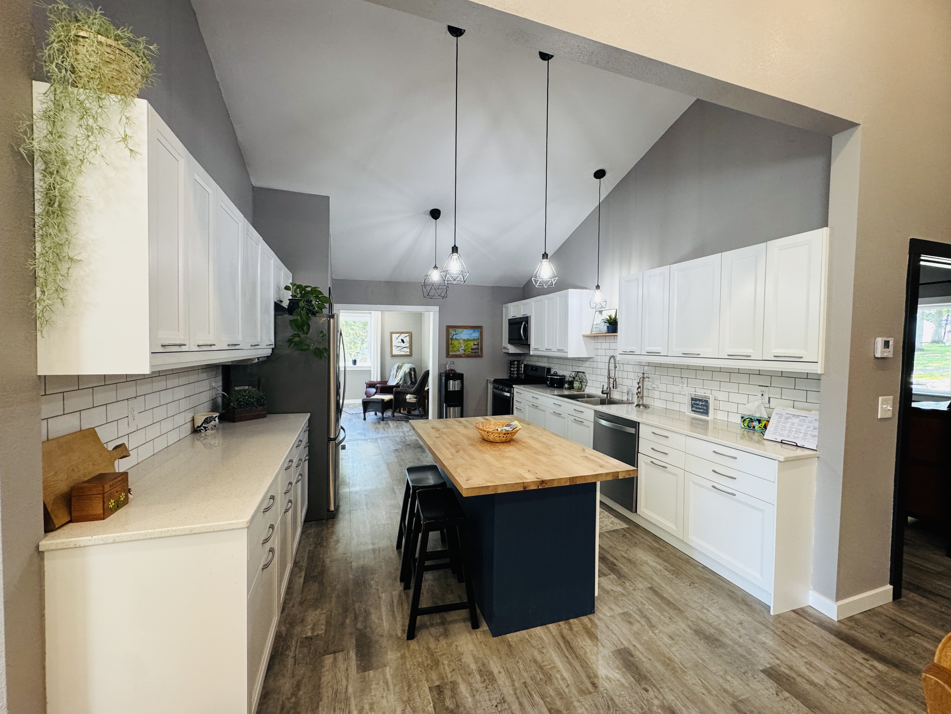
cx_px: 476
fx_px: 385
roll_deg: -0.3
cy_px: 357
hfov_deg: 102.1
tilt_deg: -1.7
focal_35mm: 14
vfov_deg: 85.7
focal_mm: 2.22
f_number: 2.2
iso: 200
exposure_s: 1/120
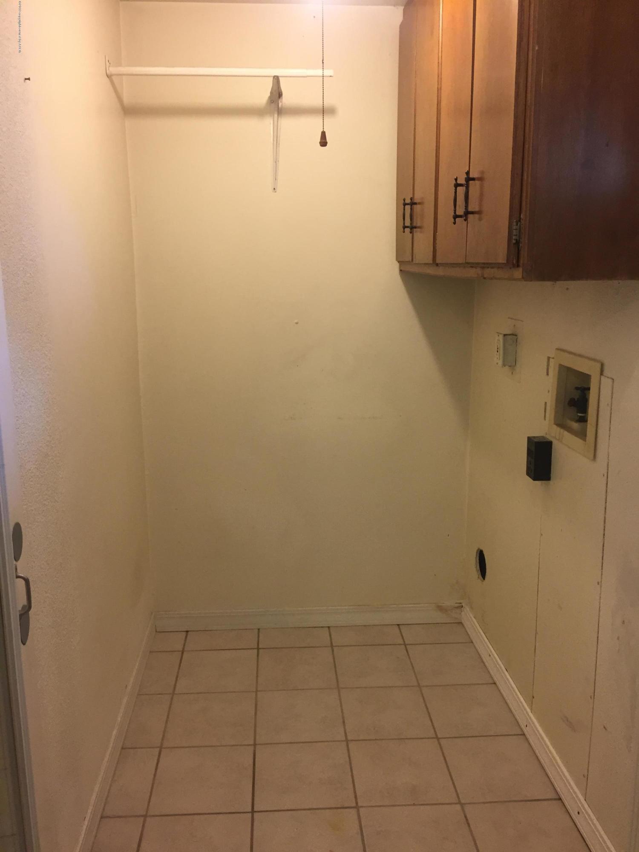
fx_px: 714
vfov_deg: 61.7
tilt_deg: -11.1
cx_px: 320
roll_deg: +0.3
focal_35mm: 29
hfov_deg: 48.2
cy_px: 426
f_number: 2.2
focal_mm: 4.15
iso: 50
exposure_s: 1/30
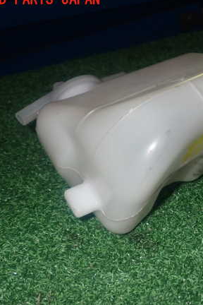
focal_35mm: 52
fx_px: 440
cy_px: 150
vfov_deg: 38.2
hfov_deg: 25.2
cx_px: 183
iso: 320
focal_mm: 6.37
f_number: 7.1
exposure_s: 1/40
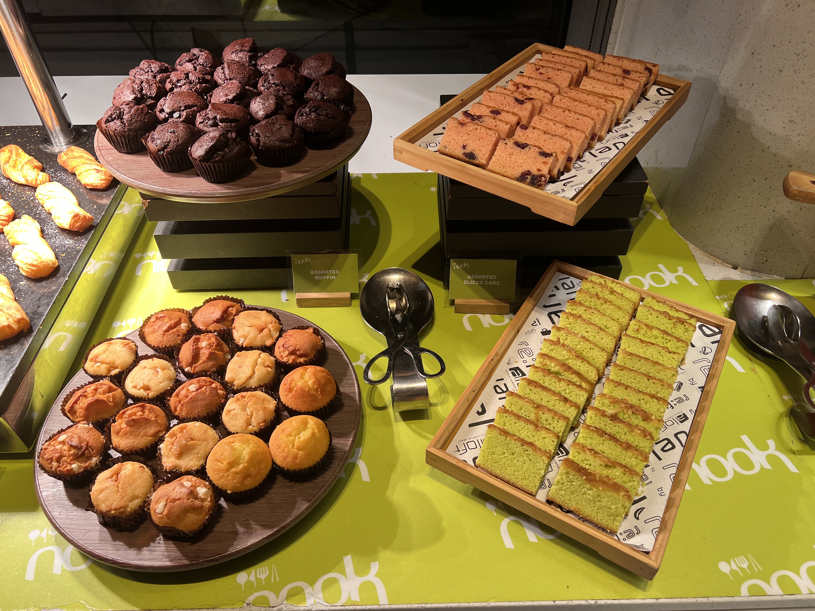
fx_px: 612
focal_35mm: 26
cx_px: 408
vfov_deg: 53.1
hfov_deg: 67.3
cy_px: 306
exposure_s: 1/100
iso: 80
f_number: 1.5
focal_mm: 5.7
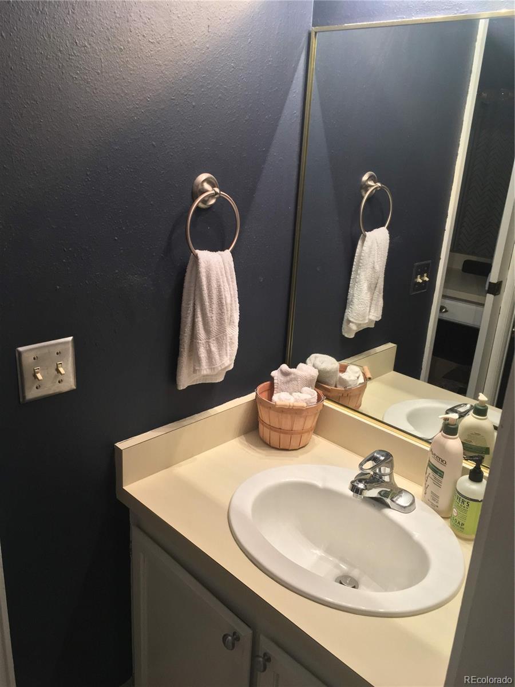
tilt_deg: -20.0
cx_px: 258
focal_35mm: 29
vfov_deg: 61.7
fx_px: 575
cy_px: 344
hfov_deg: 48.2
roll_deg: -2.5
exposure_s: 1/30
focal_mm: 4.15
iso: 80
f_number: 2.2
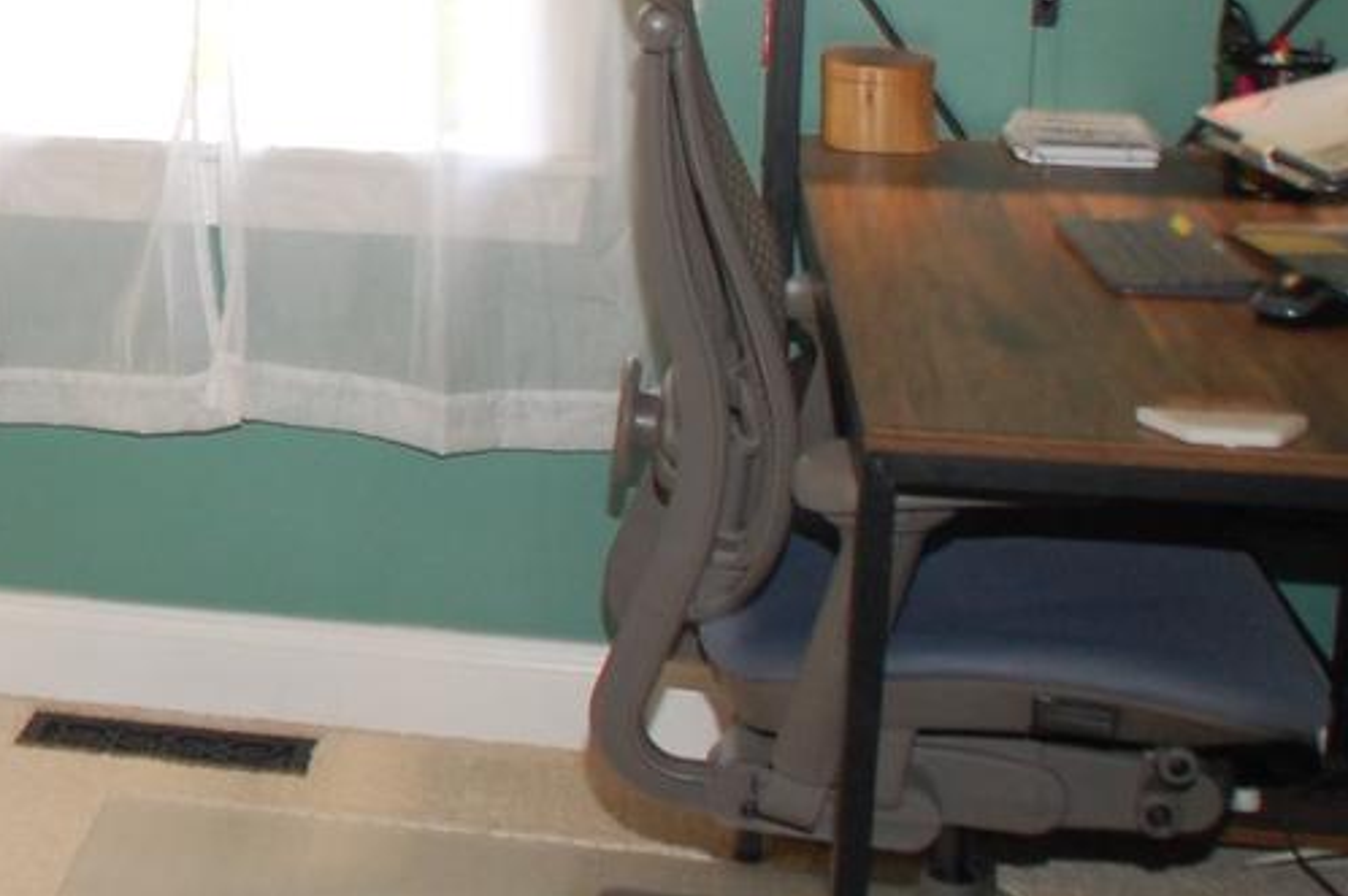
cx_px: -379
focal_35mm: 78
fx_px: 2918
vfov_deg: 17.0
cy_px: -15
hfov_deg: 23.2
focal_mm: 18
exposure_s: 1/60
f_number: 4
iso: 400
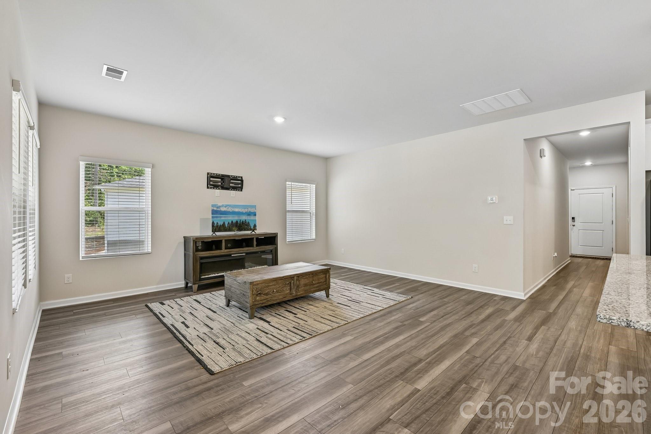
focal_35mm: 16
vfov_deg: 75.5
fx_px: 280
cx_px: 326
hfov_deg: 98.5
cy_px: 217
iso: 360
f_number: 8
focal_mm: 15.5
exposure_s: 1/15
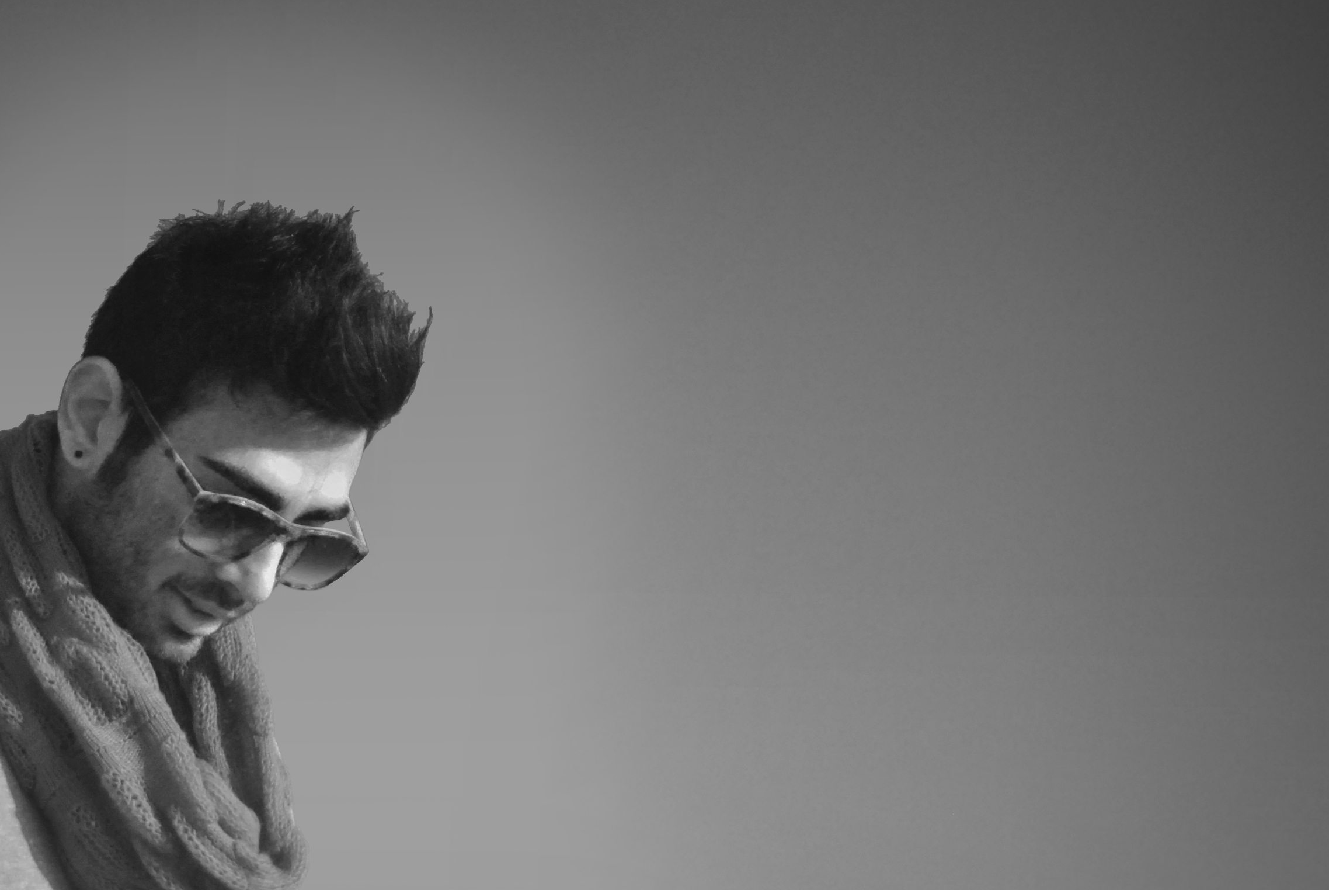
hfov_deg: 17.7
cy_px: 647
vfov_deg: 11.9
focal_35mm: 115
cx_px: 332
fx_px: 4244
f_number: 5.3
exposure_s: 1/4000
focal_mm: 45
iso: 800
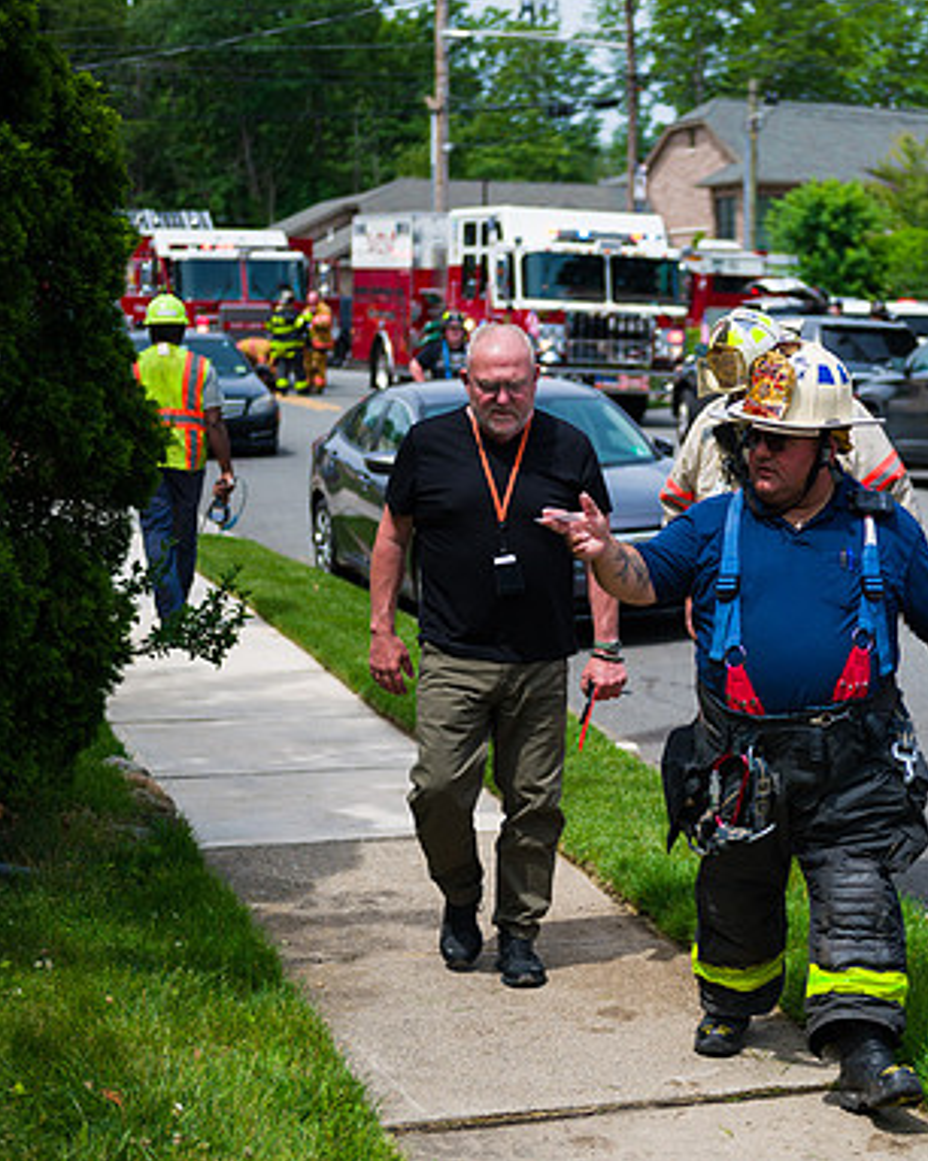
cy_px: 579
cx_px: 773
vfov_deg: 26.8
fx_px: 2439
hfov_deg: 21.2
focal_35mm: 71
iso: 200
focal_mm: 50
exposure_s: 1/4000
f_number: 3.2
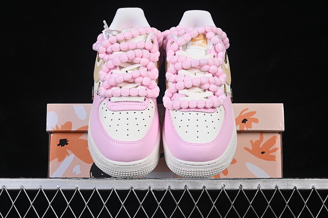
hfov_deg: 27.0
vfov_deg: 18.2
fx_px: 683
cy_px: 109
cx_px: 164
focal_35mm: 75
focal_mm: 50
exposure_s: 1/80
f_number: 8
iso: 160
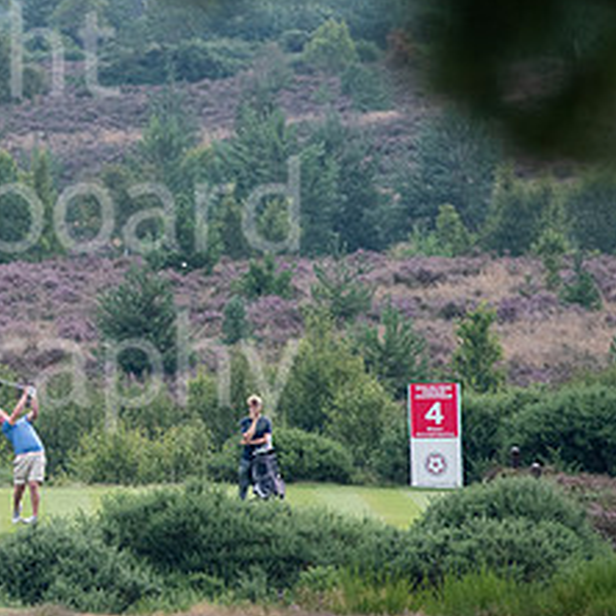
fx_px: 20133
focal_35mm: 1000
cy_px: 232
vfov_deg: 1.8
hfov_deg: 1.8
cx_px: -53
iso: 800
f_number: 4.5
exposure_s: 1/2500
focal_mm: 300
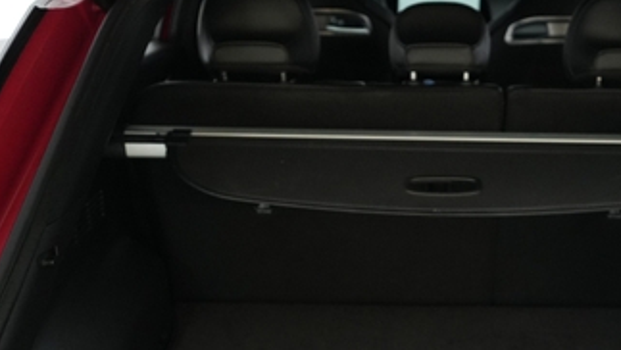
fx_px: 955
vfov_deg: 20.0
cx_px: 440
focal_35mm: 58
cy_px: 360
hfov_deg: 35.5
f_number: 2.8
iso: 4000
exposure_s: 1/160
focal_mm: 28
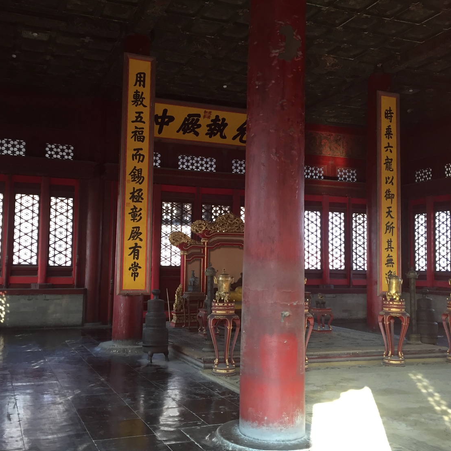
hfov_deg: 44.8
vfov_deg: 44.9
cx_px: 199
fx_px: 545
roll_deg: -0.7
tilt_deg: +4.8
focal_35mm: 37
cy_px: 228
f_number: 2.2
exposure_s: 1/33
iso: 100
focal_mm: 4.15
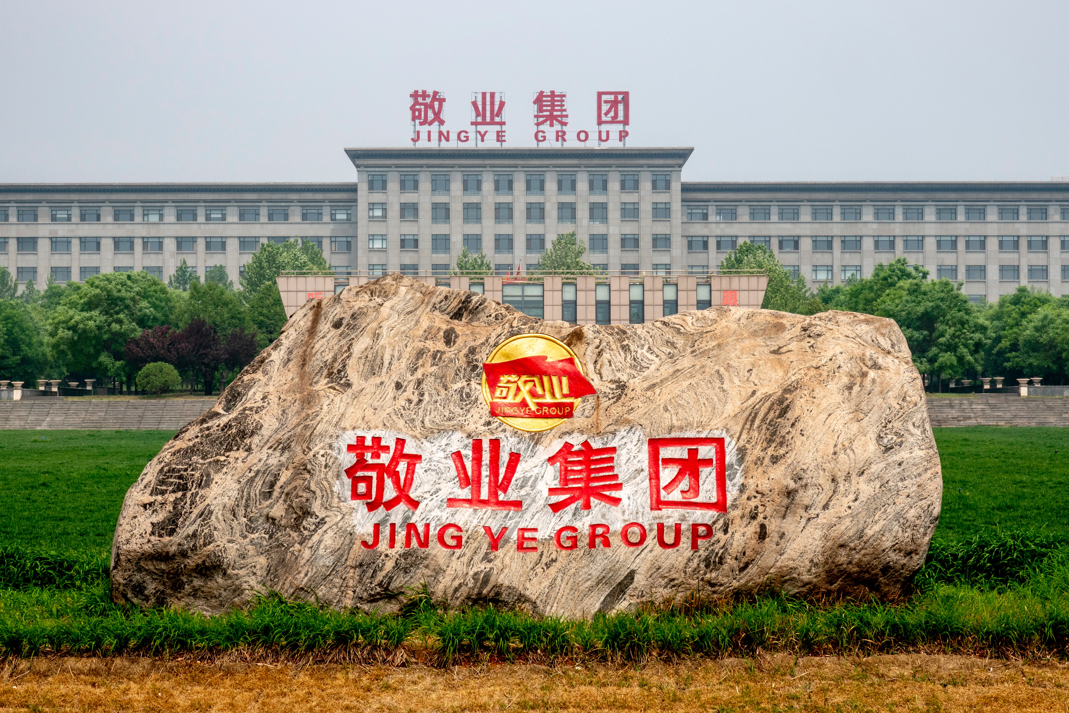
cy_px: 356
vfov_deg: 20.0
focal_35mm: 68
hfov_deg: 29.7
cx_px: 534
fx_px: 2019
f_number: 9
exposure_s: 1/250
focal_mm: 24.8
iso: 100
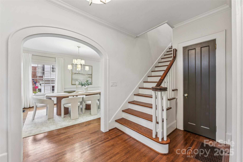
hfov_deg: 104.2
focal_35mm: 14
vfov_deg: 81.2
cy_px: 81
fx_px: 95
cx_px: 122
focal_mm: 14
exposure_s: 1/6
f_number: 9
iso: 200
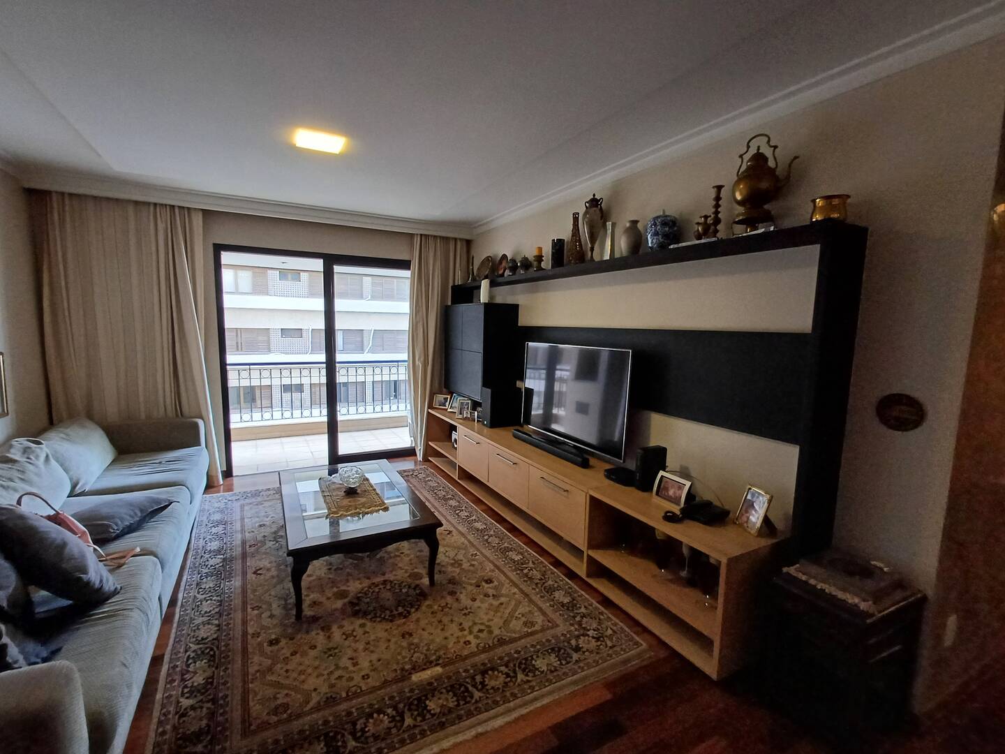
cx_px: 502
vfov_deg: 78.1
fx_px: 465
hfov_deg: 94.5
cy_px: 377
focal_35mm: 16
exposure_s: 1/60
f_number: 2.2
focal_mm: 1.64
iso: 100
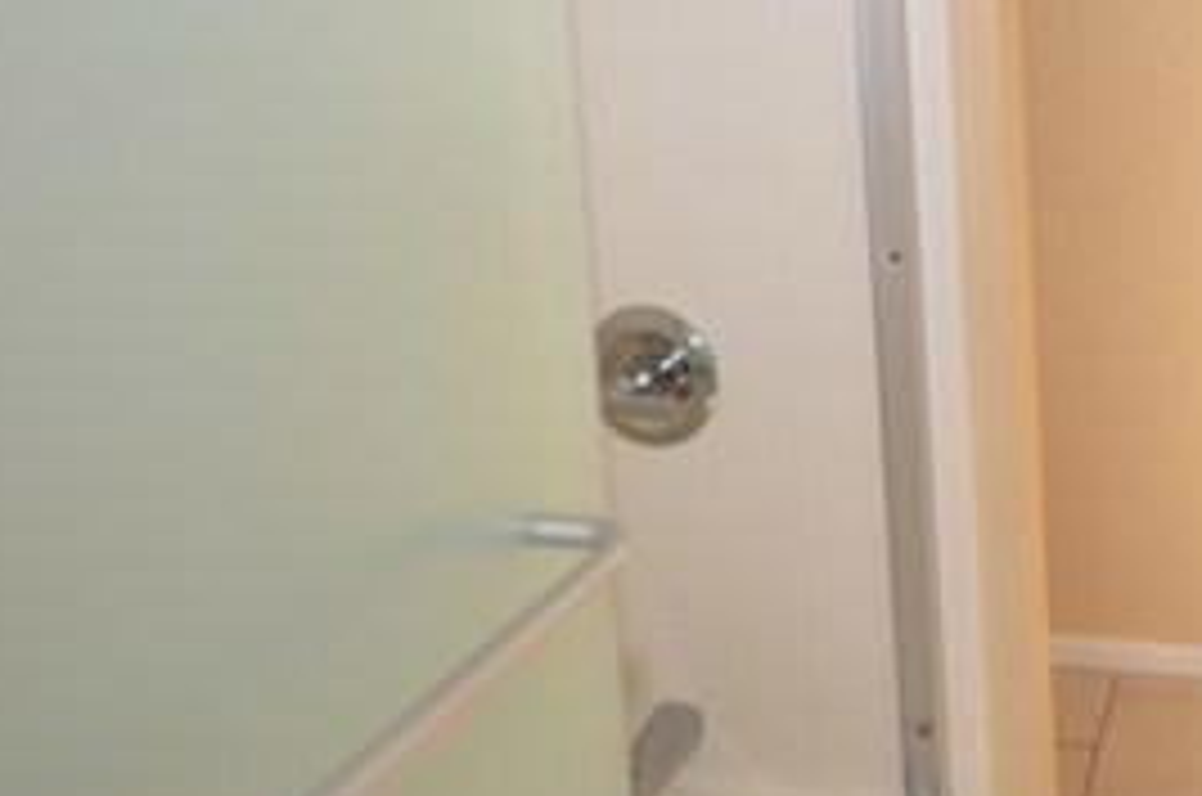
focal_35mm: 36
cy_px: 157
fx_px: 1200
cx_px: 1049
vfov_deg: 35.5
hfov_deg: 48.4
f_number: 4
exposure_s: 1/60
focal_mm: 10
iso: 200
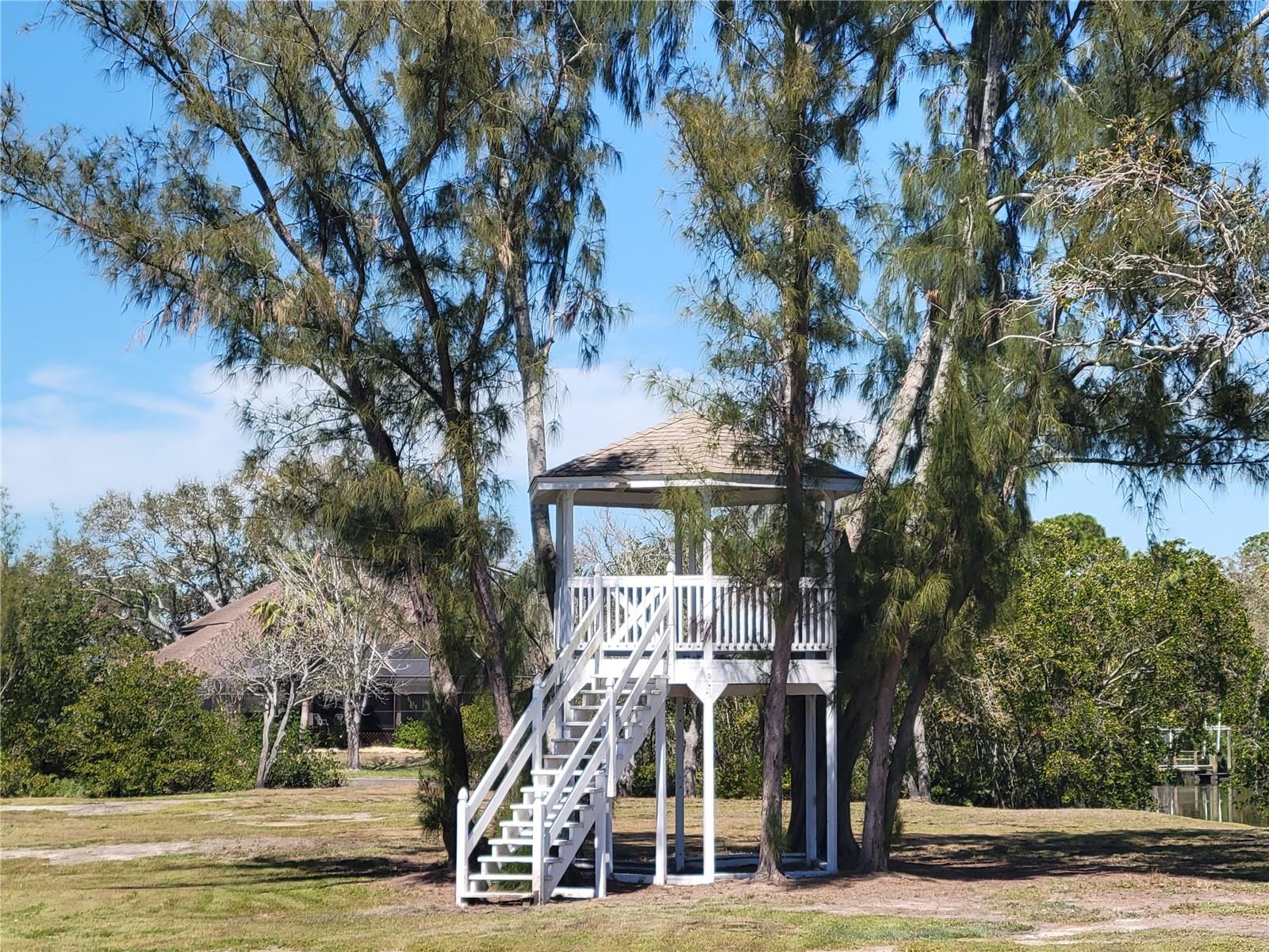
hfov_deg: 63.4
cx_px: 634
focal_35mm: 28
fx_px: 1026
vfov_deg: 49.7
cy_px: 476
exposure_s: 1/845
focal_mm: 5.9
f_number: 2
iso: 25
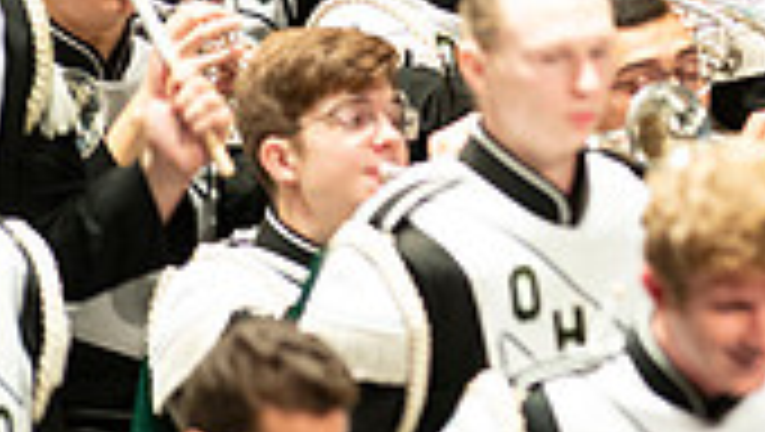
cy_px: -297
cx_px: 1156
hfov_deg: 2.0
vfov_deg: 1.1
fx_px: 21725
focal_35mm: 1070
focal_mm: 300
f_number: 2.8
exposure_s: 1/500
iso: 3200
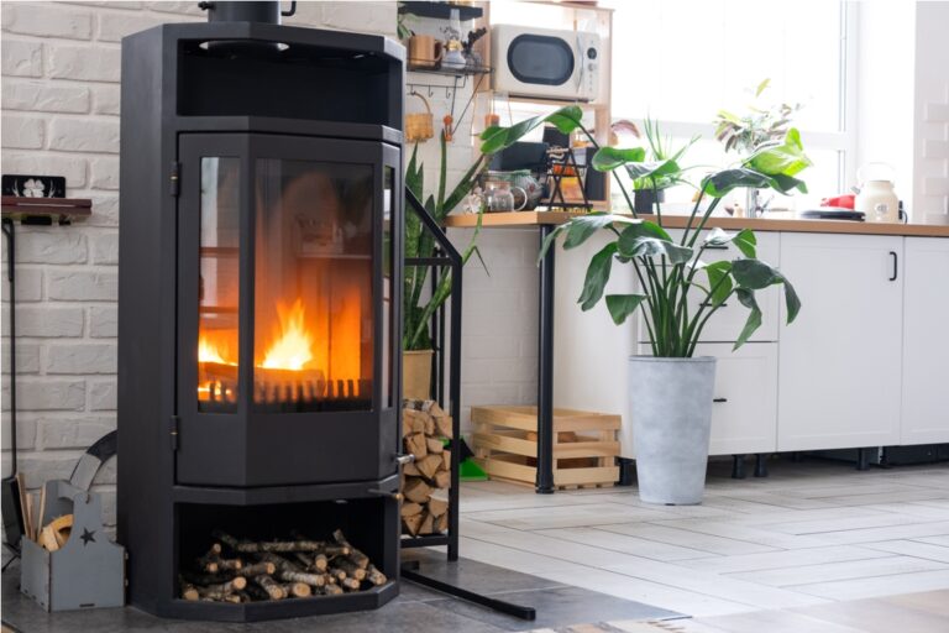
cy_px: 316
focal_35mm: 62
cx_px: 474
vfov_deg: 21.9
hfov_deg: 32.4
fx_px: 1634
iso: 160
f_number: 4
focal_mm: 41.1
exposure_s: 1/8
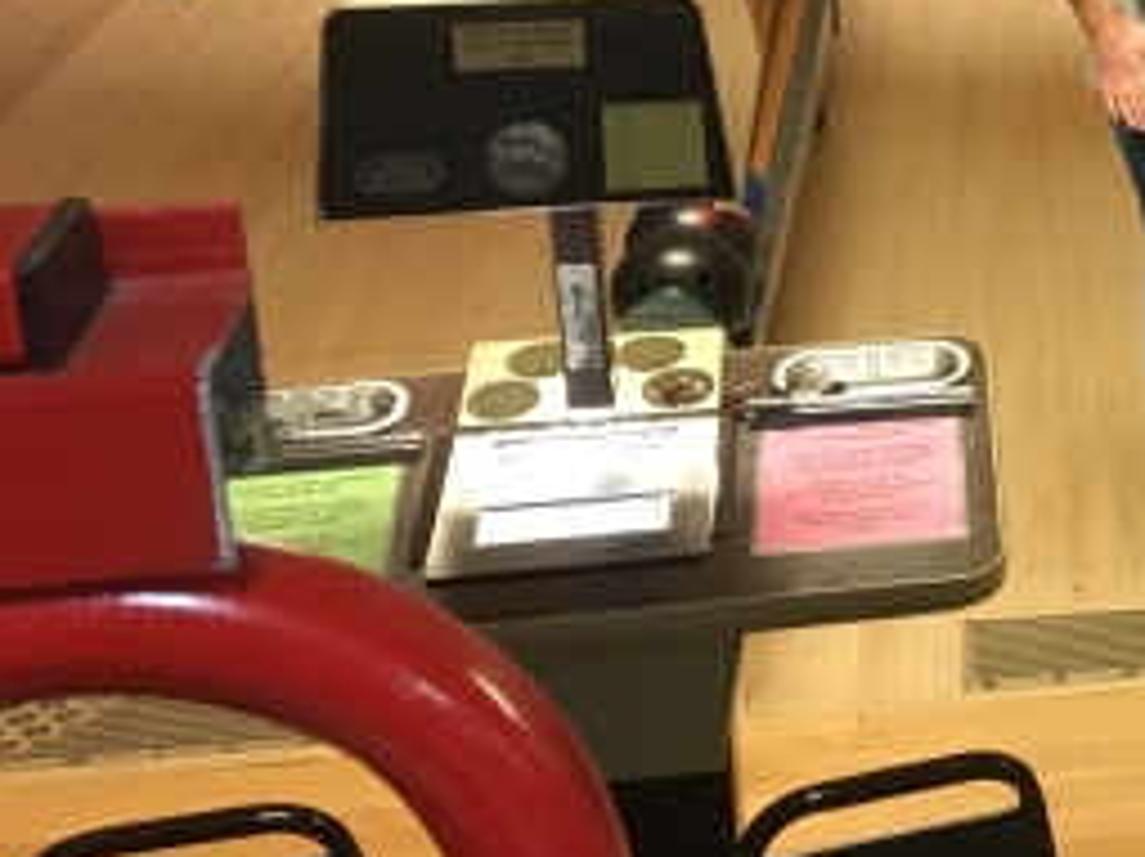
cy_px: 108
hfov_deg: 18.6
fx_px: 3009
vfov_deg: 16.0
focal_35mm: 91
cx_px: 1792
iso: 160
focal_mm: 4.15
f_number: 2.2
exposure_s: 1/30
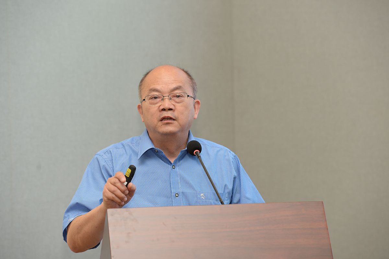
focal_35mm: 140
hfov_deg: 14.7
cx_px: 194
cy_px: 130
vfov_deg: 9.8
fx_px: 1512
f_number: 5
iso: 800
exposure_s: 1/160
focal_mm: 140
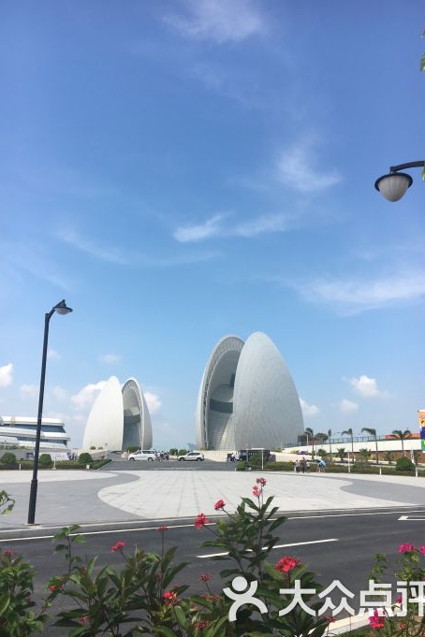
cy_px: 320
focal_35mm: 31
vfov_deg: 60.3
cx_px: 212
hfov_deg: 42.3
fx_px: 549
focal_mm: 4.15
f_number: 2.2
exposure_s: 1/1748
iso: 25
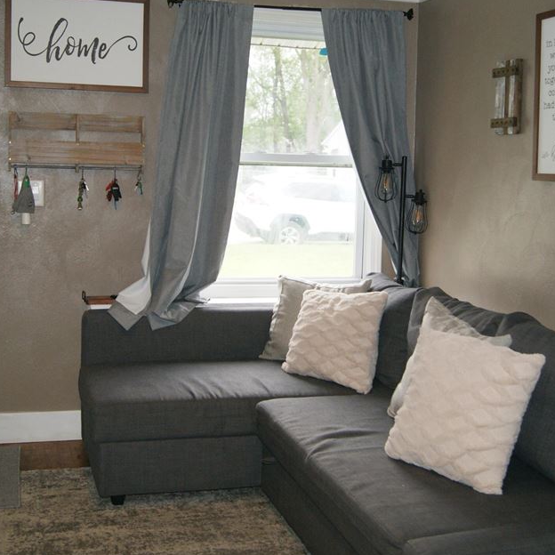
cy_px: 249
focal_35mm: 68
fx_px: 1233
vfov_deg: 25.3
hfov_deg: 25.3
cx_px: 345
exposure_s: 1/160
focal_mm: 26
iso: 250
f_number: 4.5
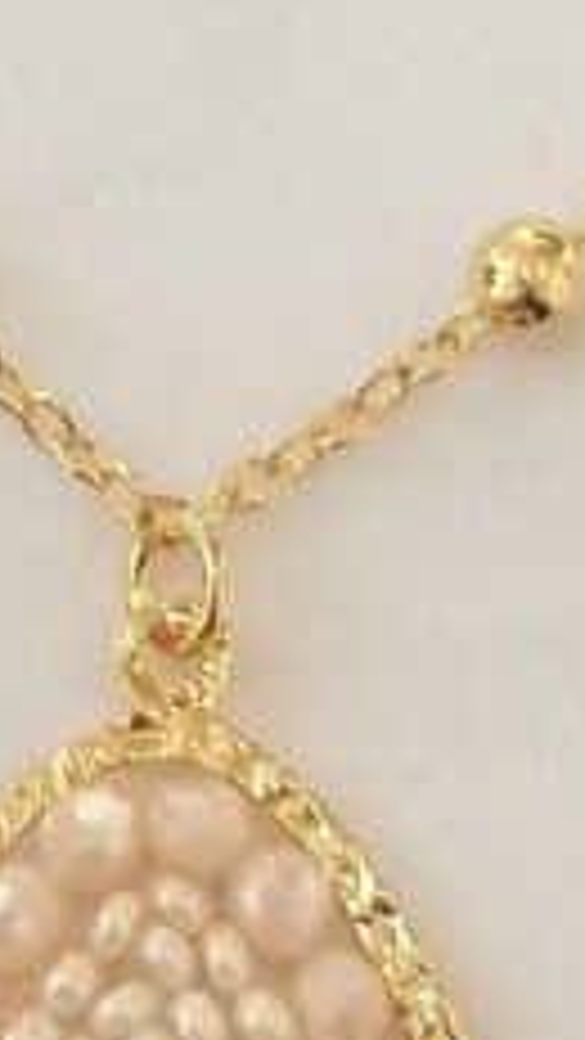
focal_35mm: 203
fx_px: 5596
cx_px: 202
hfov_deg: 6.0
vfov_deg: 10.4
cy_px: -333
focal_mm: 4.75
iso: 100
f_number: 1.8
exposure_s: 1/100
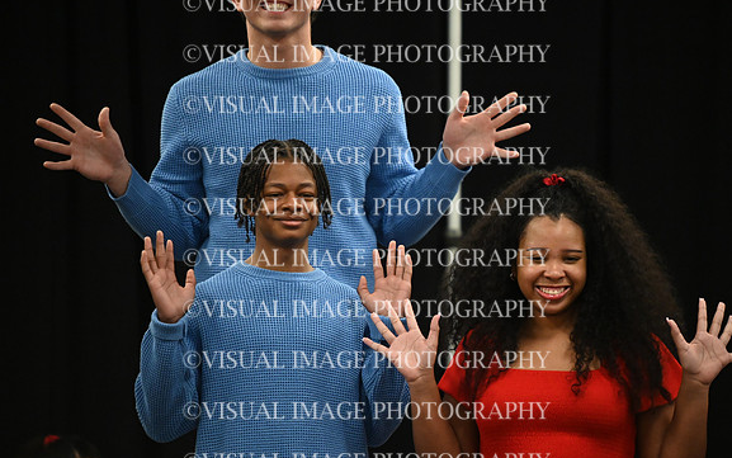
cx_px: 367
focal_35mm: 430
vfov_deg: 3.1
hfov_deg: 4.9
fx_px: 8581
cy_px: 232
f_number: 6.3
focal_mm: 420
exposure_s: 1/250
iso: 8000
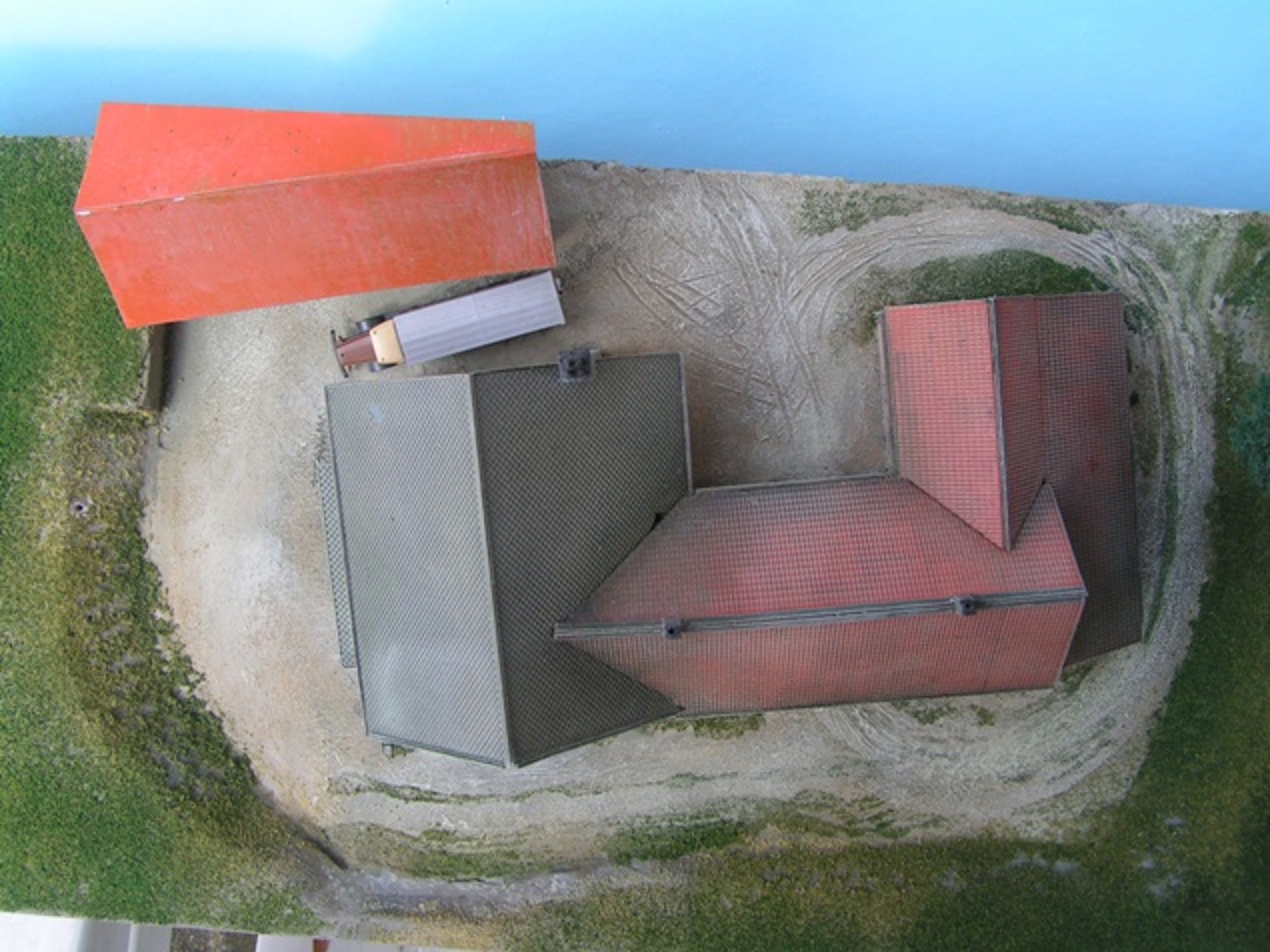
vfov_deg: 37.7
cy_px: 476
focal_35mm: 38
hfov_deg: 49.0
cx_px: 635
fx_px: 1394
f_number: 5
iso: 50
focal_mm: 5.8
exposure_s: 1/125
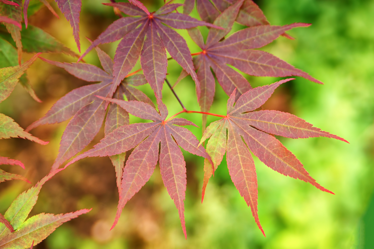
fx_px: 825
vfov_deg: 17.2
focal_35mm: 80
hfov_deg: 25.5
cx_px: 187
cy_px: 124
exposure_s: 1/100
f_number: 2.8
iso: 200
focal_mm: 53
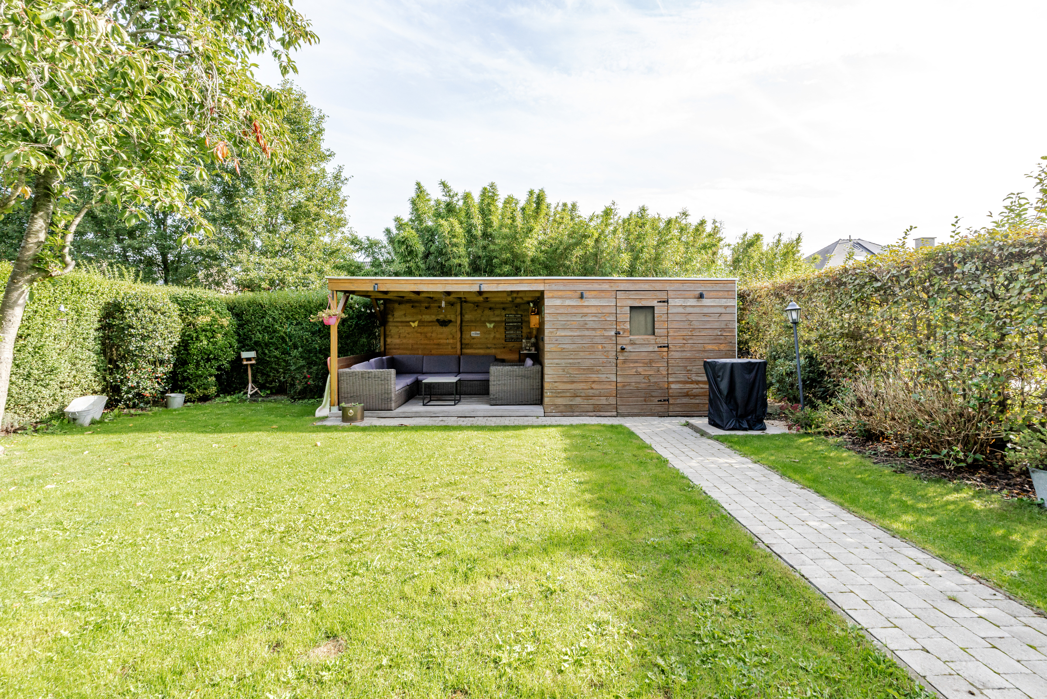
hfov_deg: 96.7
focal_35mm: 16
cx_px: 524
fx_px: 465
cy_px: 350
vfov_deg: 73.8
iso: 800
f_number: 11
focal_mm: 16
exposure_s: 1/250
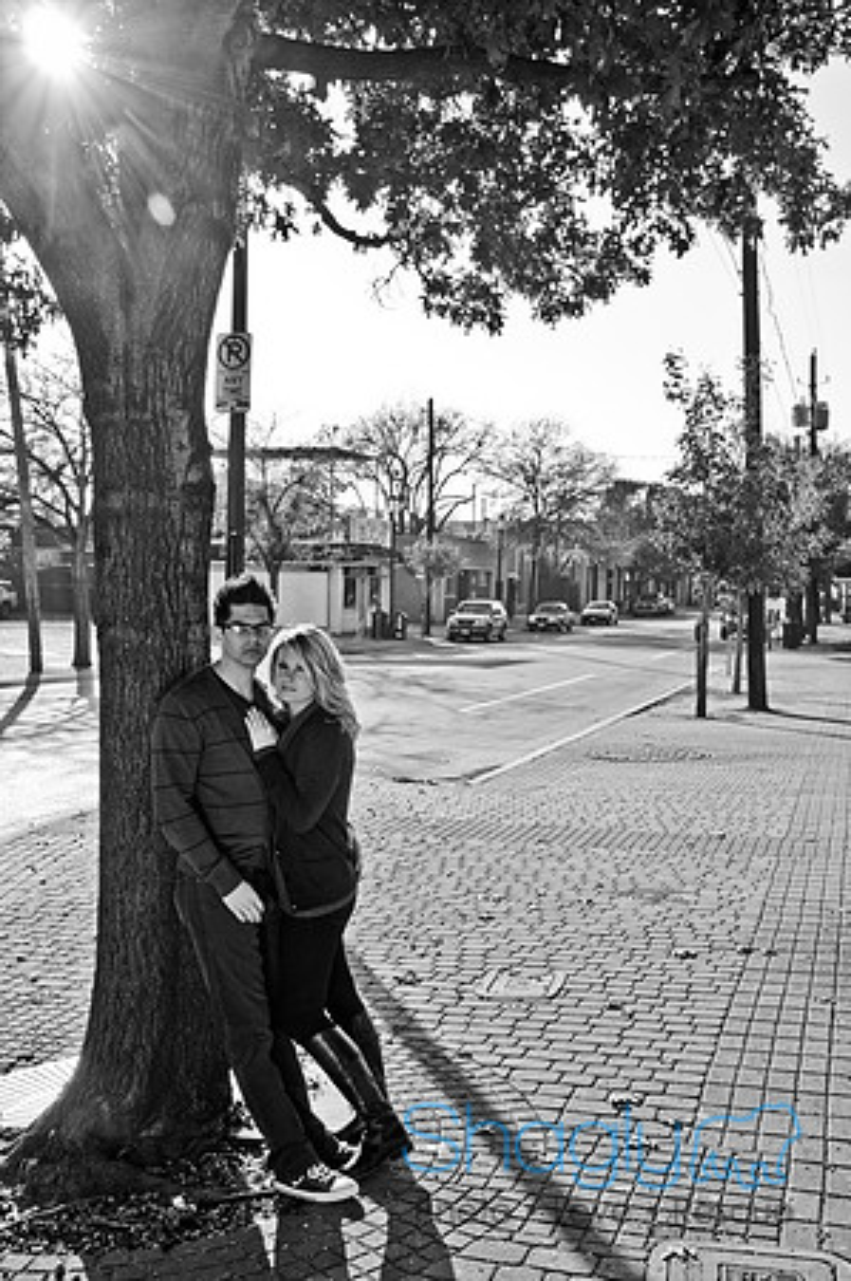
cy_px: 640
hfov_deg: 34.1
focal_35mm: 39
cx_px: 426
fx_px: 1386
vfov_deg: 49.6
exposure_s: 1/250
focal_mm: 26
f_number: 9
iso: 200
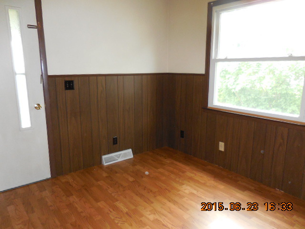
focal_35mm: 25
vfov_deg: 54.9
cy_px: 114
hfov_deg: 69.4
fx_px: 220
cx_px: 152
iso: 450
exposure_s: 1/25
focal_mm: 4.5
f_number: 3.3
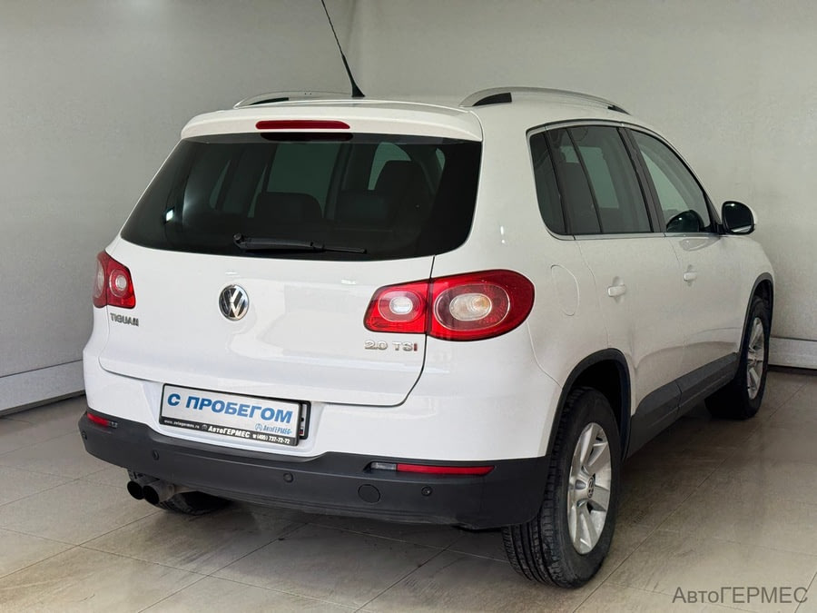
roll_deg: -2.1
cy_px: 306
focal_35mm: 48
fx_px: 1133
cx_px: 408
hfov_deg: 39.7
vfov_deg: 30.3
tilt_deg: -10.2
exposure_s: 1/1287
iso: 64
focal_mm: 6.76
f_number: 1.78
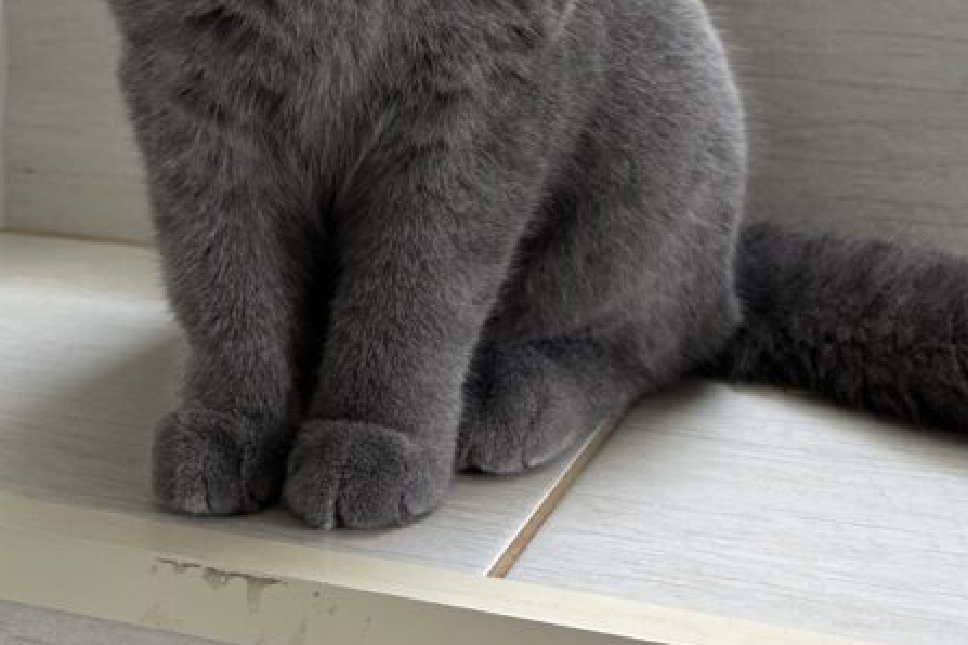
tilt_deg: -0.7
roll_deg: -0.8
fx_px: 1667
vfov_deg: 20.4
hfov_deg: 32.4
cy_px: -145
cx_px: 489
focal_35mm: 62
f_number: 1.5
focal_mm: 5.7
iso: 100
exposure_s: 1/60
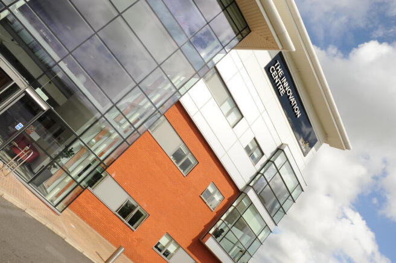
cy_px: 132
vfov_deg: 46.3
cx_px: 198
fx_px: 308
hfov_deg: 65.5
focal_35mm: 28
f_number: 18
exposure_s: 1/200
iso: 400
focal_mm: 28
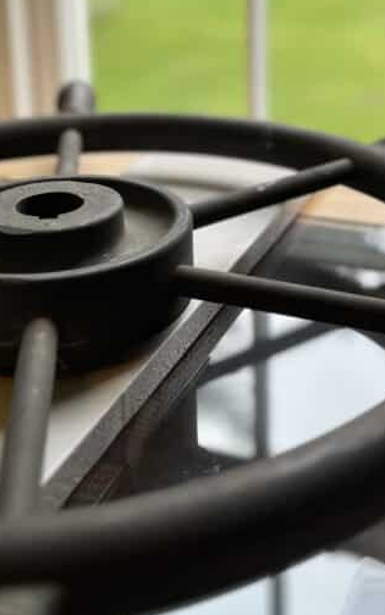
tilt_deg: -12.8
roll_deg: +1.1
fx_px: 940
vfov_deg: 34.4
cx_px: 227
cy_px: 67
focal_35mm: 56
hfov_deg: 23.1
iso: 32
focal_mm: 5.1
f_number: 1.6
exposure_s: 1/136
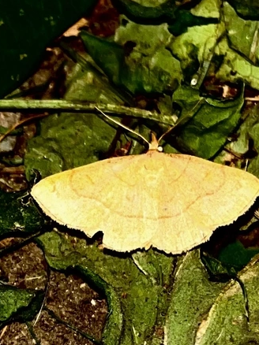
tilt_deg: -64.8
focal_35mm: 38
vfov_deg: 48.9
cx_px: 146
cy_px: 194
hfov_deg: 37.6
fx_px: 379
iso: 32
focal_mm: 5.1
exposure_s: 1/4
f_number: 1.6
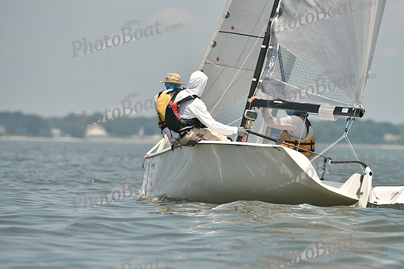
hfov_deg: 4.5
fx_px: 5106
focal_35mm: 455
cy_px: 140
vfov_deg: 3.0
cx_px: 224
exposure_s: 1/1250
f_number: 7.1
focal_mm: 400
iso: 320
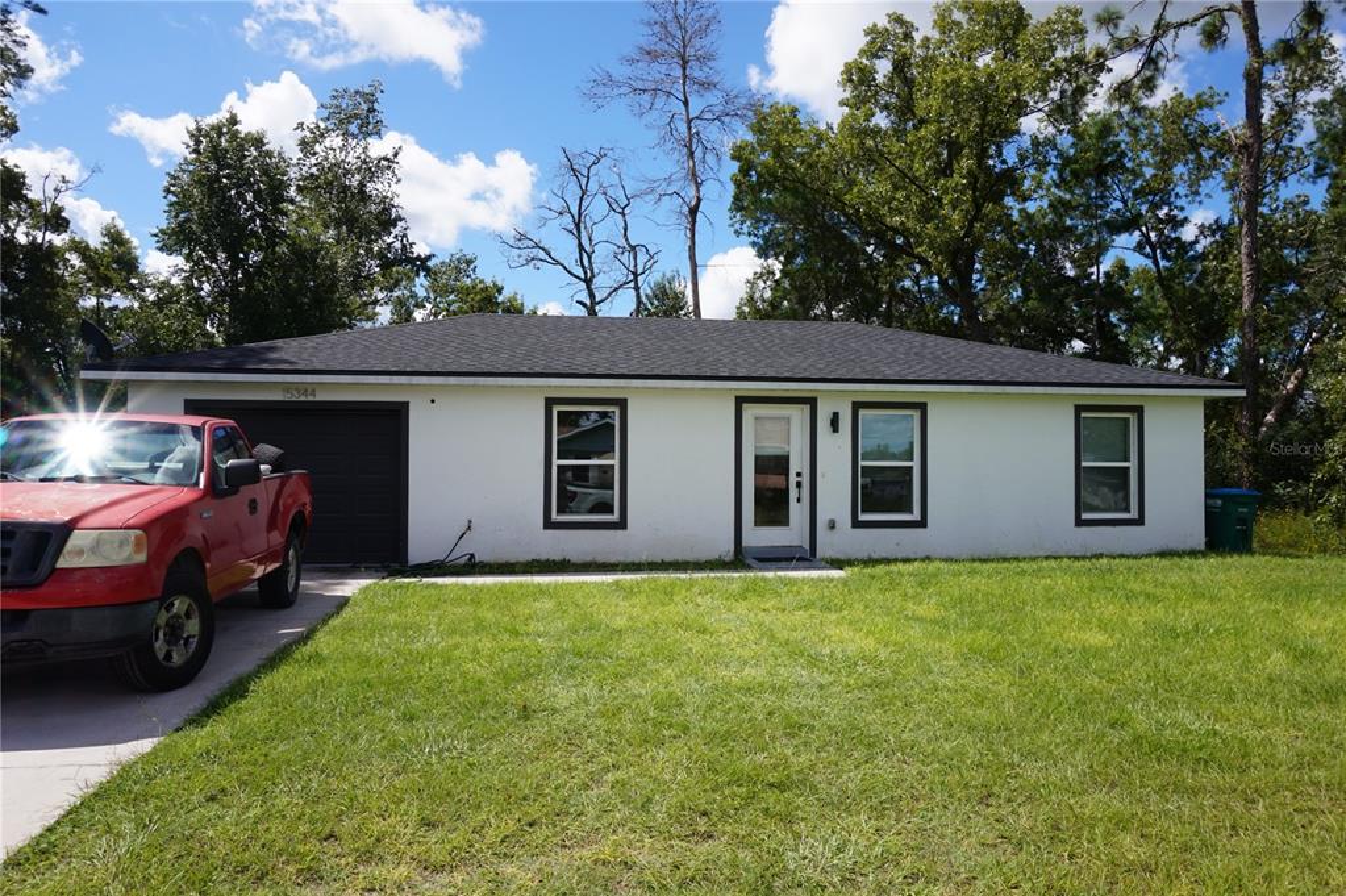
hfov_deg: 73.8
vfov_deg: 53.1
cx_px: 673
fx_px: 897
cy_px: 448
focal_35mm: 24
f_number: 16
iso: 100
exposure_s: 1/80
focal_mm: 16
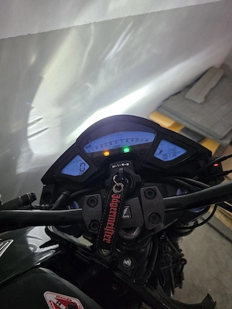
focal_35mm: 23
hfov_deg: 58.9
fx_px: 206
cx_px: 116
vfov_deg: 73.9
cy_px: 154
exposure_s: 1/101
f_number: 1.7
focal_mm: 6.3
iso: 250
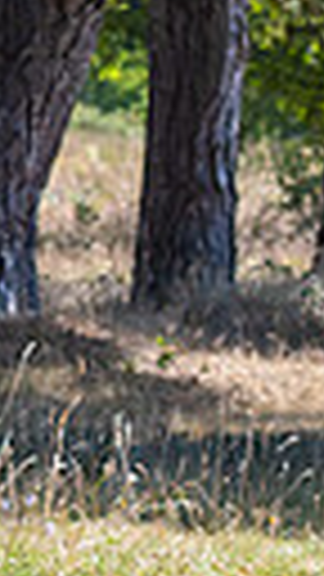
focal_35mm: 662
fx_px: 10111
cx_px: -1016
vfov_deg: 3.3
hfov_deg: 1.8
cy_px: 176
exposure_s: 1/800
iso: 250
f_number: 5.6
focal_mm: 82
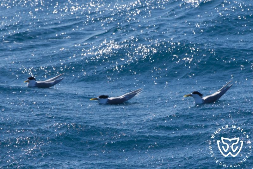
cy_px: 84
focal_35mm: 600
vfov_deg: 2.3
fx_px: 4216
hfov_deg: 3.4
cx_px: 126
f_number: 8
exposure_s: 1/3200
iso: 800
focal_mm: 600
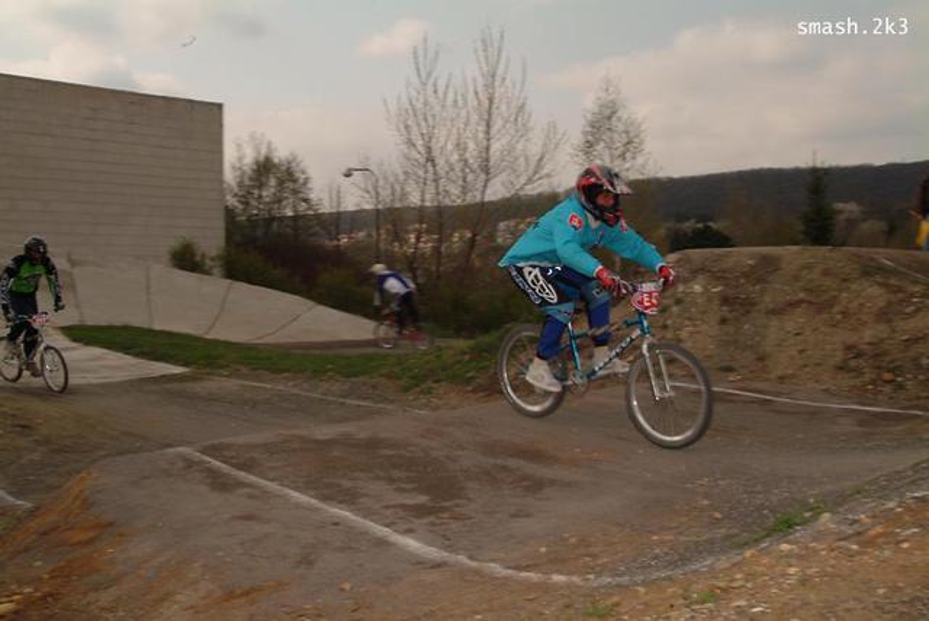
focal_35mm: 36
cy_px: 310
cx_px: 464
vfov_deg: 36.9
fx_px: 930
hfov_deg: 53.1
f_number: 11
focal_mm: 24
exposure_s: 1/125
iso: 100
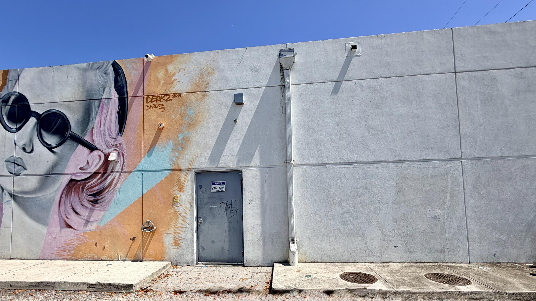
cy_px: 185
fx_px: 227
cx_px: 259
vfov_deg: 66.2
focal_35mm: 16
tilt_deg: +3.3
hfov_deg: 99.3
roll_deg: +2.1
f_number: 2.2
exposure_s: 1/1105
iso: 20
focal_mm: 2.22
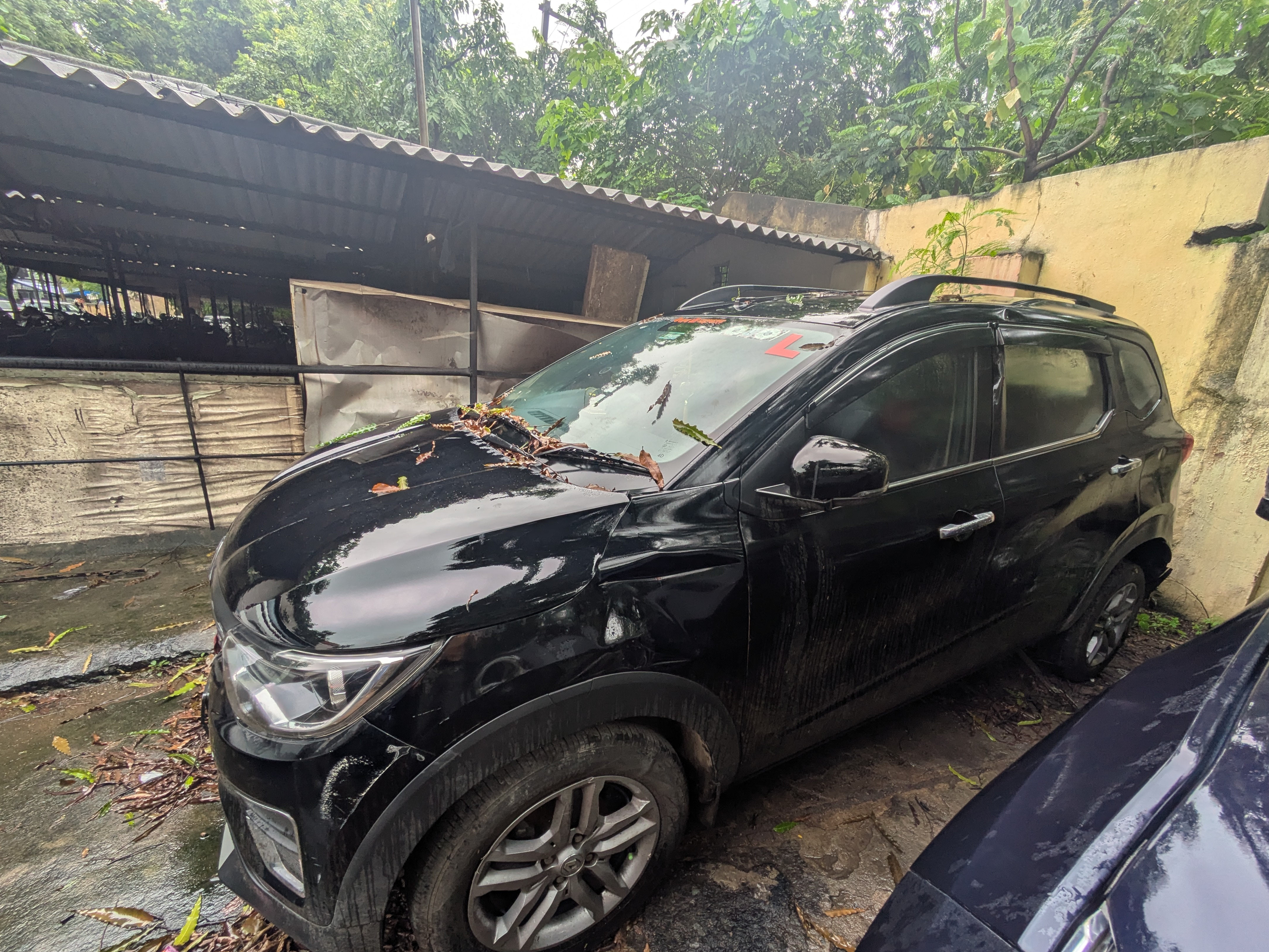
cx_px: 655
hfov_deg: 98.1
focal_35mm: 15
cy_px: 506
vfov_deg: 81.6
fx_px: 550
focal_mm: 1.83
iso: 42
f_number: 2.2
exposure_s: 1/172
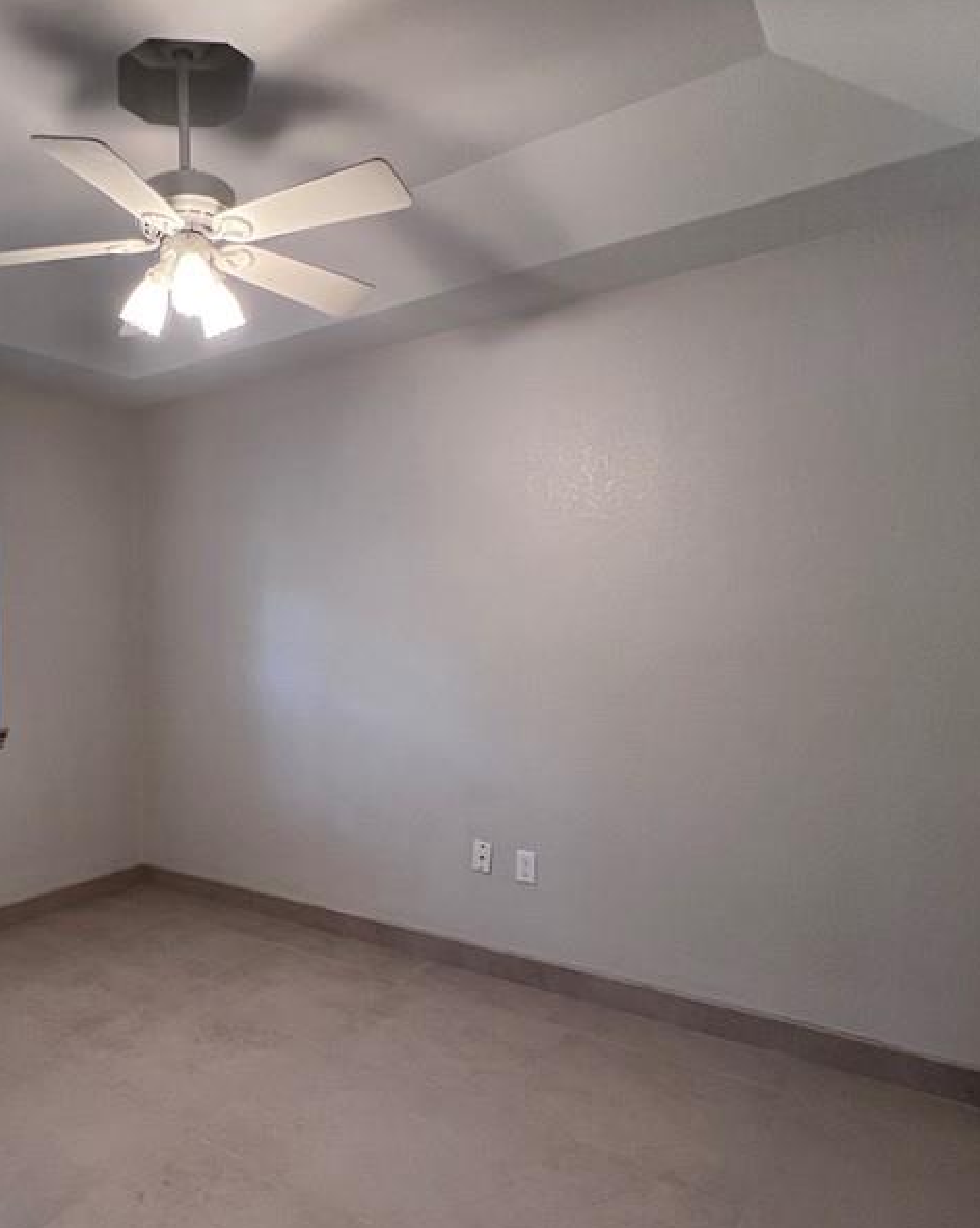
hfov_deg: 59.2
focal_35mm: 22
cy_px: 642
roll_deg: +1.0
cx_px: 226
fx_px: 798
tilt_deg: -1.3
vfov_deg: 75.0
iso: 200
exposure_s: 1/120
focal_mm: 1.57
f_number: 1.8
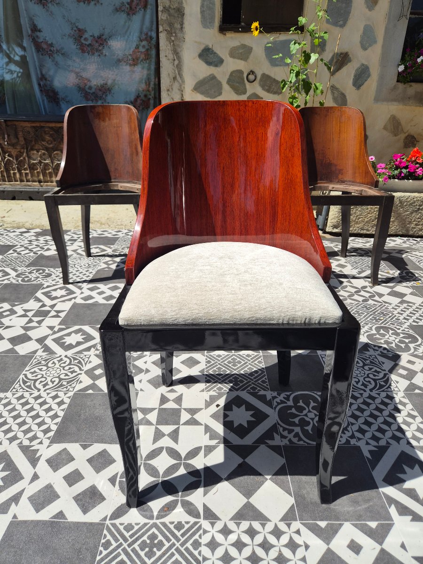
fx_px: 375
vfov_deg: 73.9
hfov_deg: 58.9
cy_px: 282
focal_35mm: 23
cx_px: 212
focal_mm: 5.4
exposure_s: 1/3760
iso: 50
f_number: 1.8
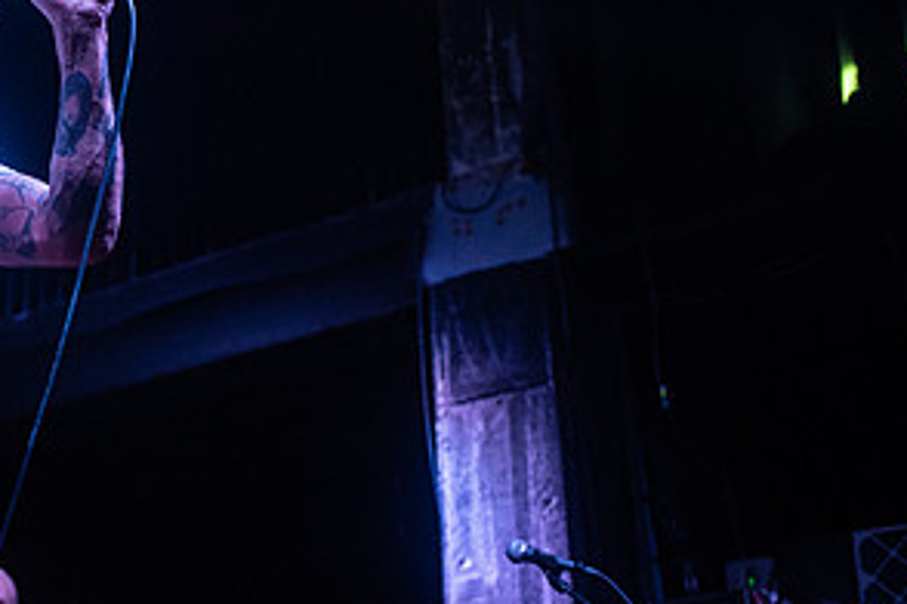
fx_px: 1990
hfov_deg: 24.9
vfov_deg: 17.3
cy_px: 233
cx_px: 89
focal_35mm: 79
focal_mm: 40
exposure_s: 1/125
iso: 1600
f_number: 3.2
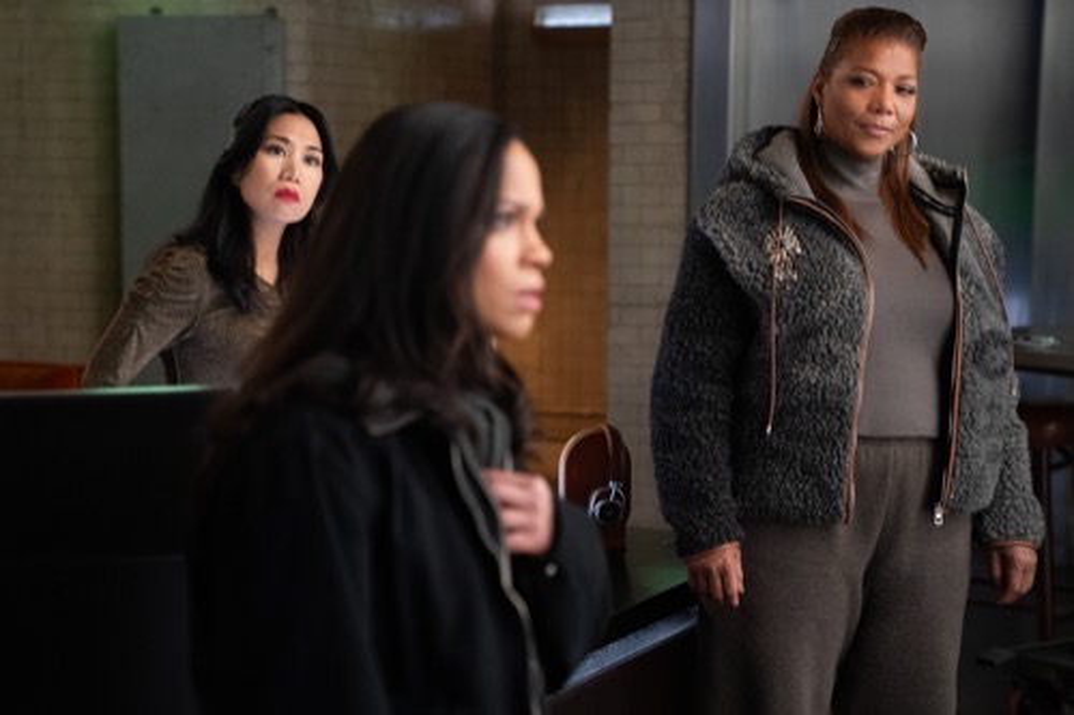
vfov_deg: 19.4
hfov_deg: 28.9
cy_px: 358
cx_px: 537
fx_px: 2088
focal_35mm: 70
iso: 6400
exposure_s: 1/200
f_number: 3.2
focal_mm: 70
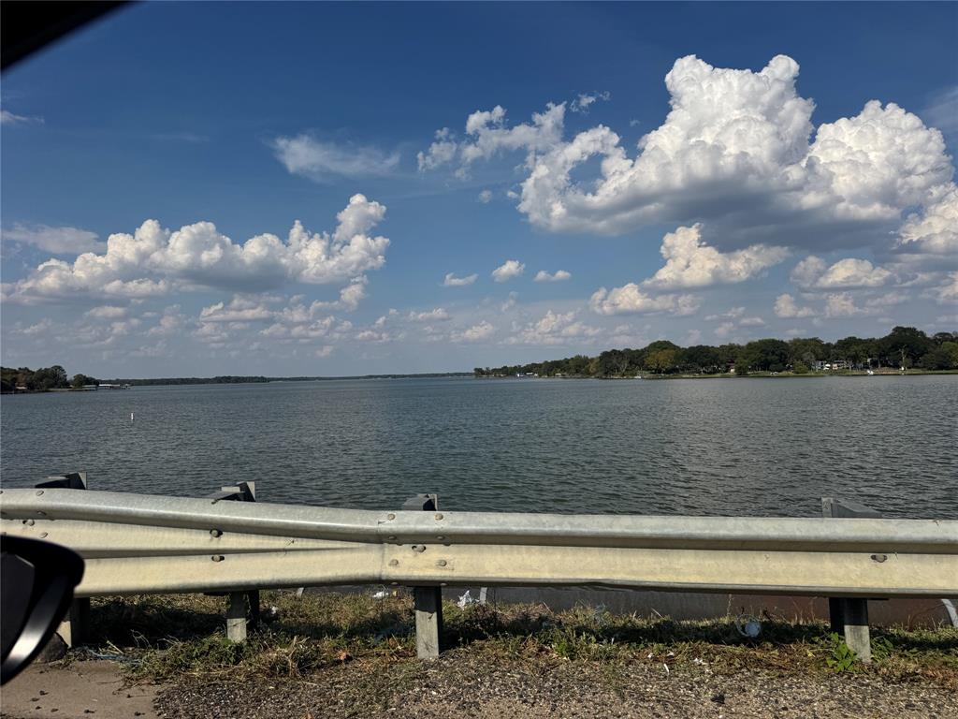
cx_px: 479
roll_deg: +0.3
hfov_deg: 71.6
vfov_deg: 56.8
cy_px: 360
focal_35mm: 24
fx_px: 664
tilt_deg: +3.5
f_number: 1.78
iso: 80
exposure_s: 1/10417
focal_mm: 6.76
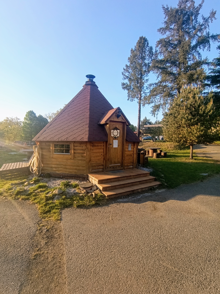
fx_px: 136
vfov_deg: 94.5
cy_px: 147
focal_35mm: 16
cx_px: 110
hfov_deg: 78.1
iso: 50
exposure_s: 1/279
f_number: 2.2
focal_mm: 1.65
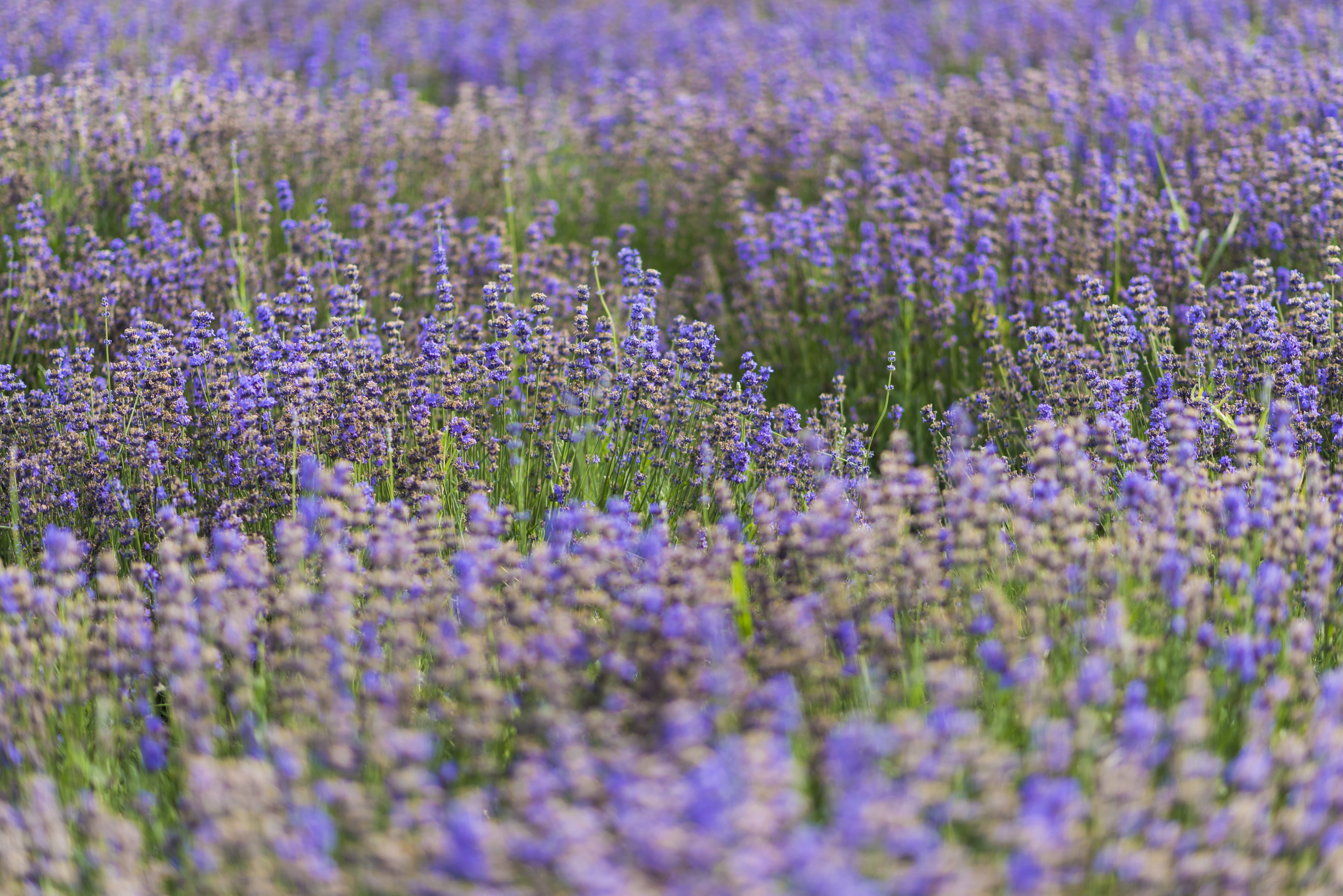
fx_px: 3172
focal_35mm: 85
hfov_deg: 23.9
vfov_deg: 16.1
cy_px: 448
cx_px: 672
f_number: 1.8
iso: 64
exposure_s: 1/1250
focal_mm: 85
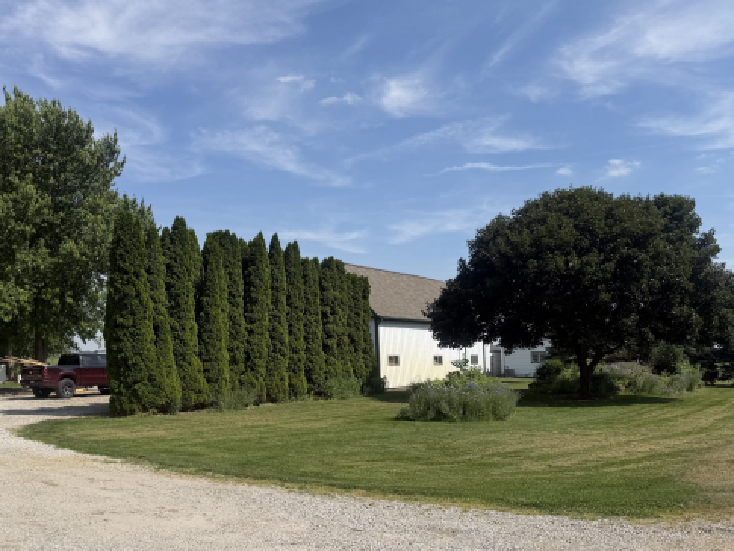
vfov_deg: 42.8
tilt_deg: +4.7
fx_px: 700
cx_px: 305
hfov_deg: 55.1
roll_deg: -2.4
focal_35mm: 33
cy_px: 316
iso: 80
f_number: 1.78
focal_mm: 6.76
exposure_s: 1/6173
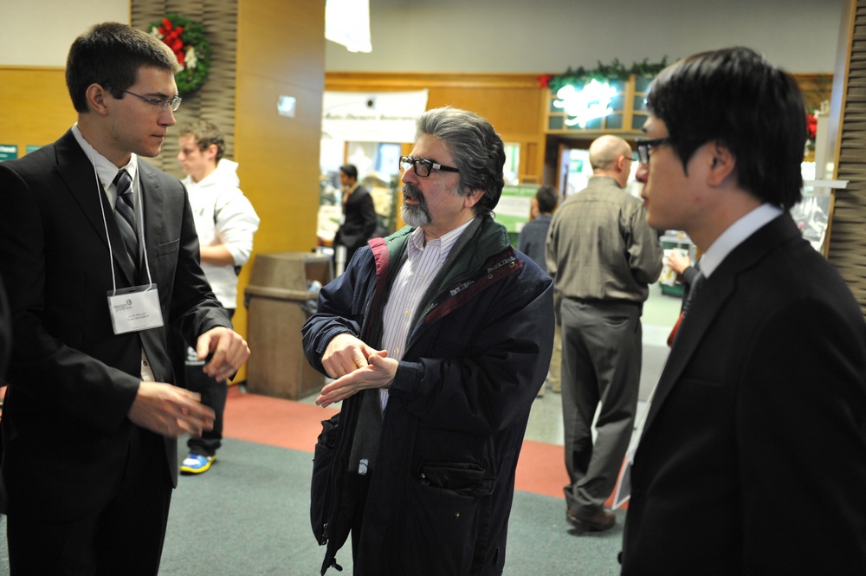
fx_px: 913
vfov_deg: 35.0
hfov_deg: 50.7
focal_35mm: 38
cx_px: 433
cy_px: 288
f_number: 2.8
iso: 1600
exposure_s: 1/60
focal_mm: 38
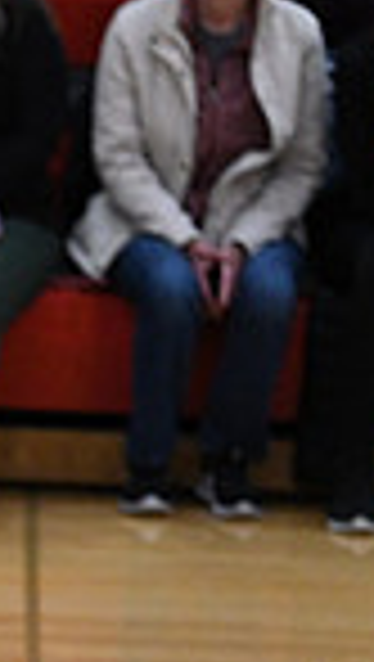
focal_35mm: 828
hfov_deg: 1.5
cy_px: 808
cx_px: -775
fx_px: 14556
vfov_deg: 2.6
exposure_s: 1/400
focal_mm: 200
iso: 4000
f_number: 4
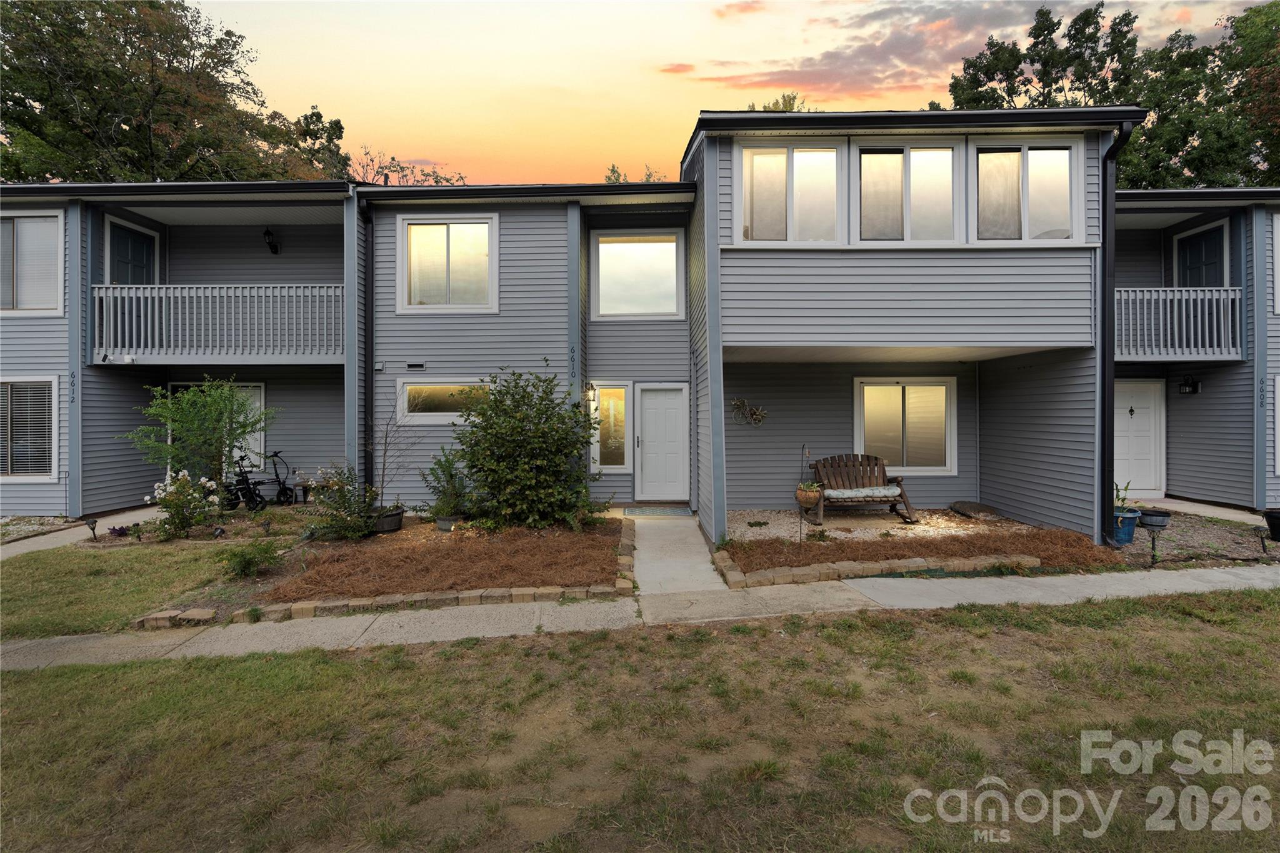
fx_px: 569
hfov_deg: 96.7
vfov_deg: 73.7
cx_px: 640
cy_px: 426
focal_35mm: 16
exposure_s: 1/160
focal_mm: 16
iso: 400
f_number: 8
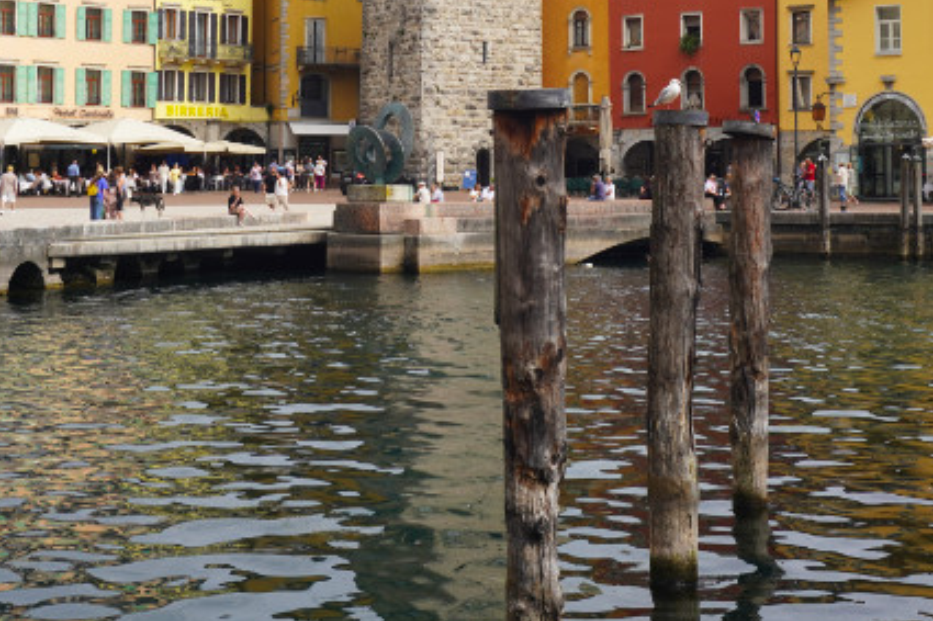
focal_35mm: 65
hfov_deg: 31.0
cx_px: 483
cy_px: 43
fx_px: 1682
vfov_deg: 20.4
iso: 100
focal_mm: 23
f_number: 9
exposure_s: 1/125
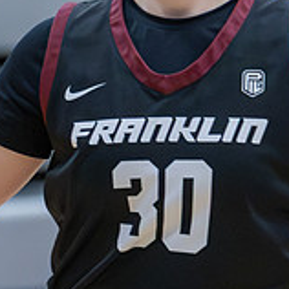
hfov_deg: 2.2
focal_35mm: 803
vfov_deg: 2.2
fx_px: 7585
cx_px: 311
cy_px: 155
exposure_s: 1/1000
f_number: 2.8
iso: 8000
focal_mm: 160
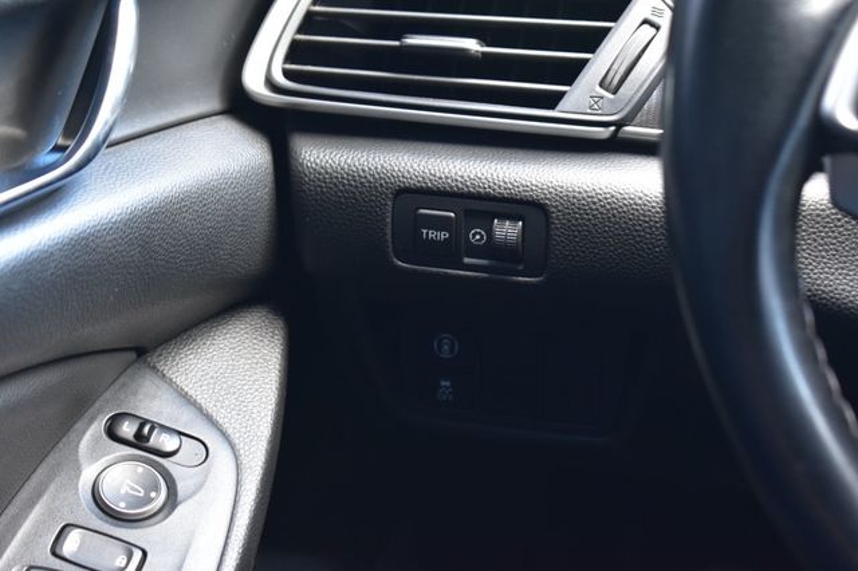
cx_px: 429
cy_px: 286
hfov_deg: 24.6
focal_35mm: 82
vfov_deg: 16.5
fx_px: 1965
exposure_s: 1/15
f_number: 6.3
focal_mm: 55
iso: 1000
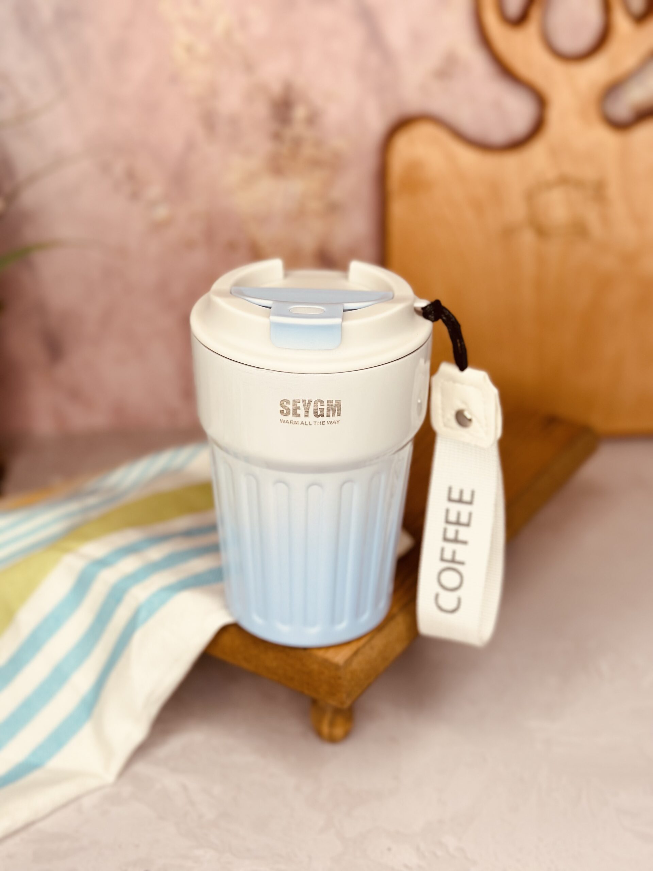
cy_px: 436
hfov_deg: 30.3
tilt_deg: -28.2
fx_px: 1207
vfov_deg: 39.7
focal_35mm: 48
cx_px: 326
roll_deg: -0.3
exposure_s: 1/558
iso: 80
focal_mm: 6.86
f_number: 1.78
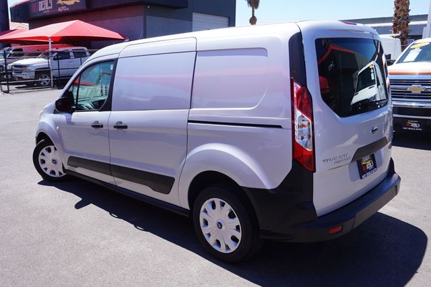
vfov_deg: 41.7
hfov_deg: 59.5
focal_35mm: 32
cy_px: 144
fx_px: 377
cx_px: 216
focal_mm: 21
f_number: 10
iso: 100
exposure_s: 1/80
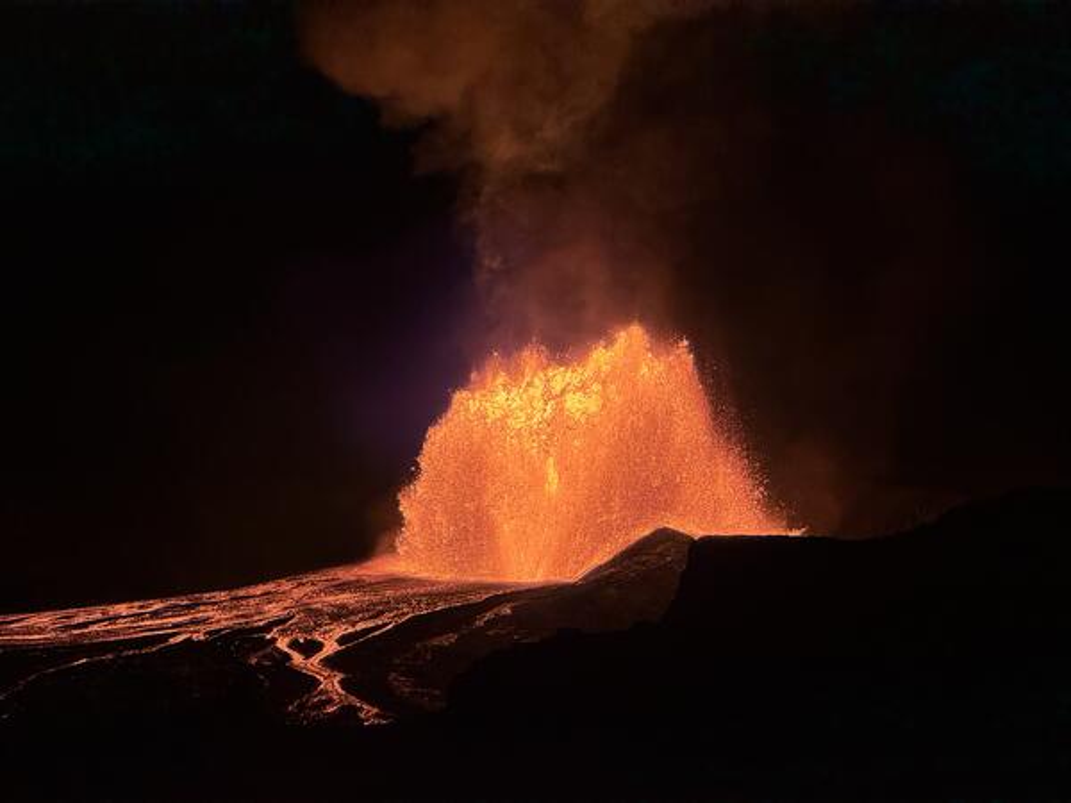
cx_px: 536
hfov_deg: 16.4
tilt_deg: -1.4
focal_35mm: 120
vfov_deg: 12.3
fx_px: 3713
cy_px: 402
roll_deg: -1.9
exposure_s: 1/99
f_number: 2.8
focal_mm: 15.66
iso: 125
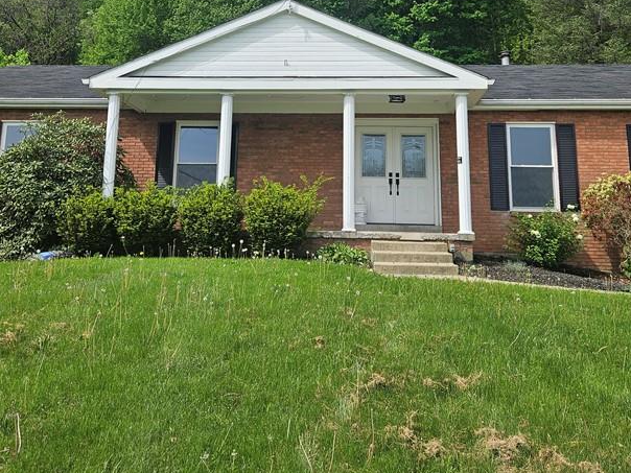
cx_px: 333
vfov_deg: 35.7
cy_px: 101
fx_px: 711
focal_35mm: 39
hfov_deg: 47.8
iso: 25
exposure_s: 1/1989
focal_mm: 5.4
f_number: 1.8
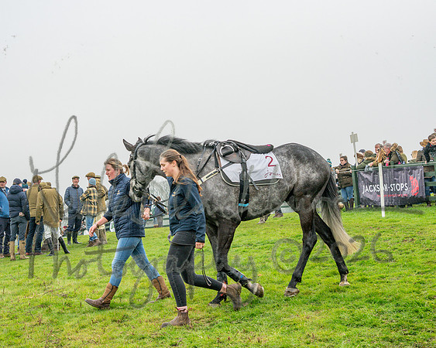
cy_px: 154
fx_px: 892
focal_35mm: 69
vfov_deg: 22.1
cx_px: 172
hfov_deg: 27.4
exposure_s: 1/320
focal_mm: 37
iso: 400
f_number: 5
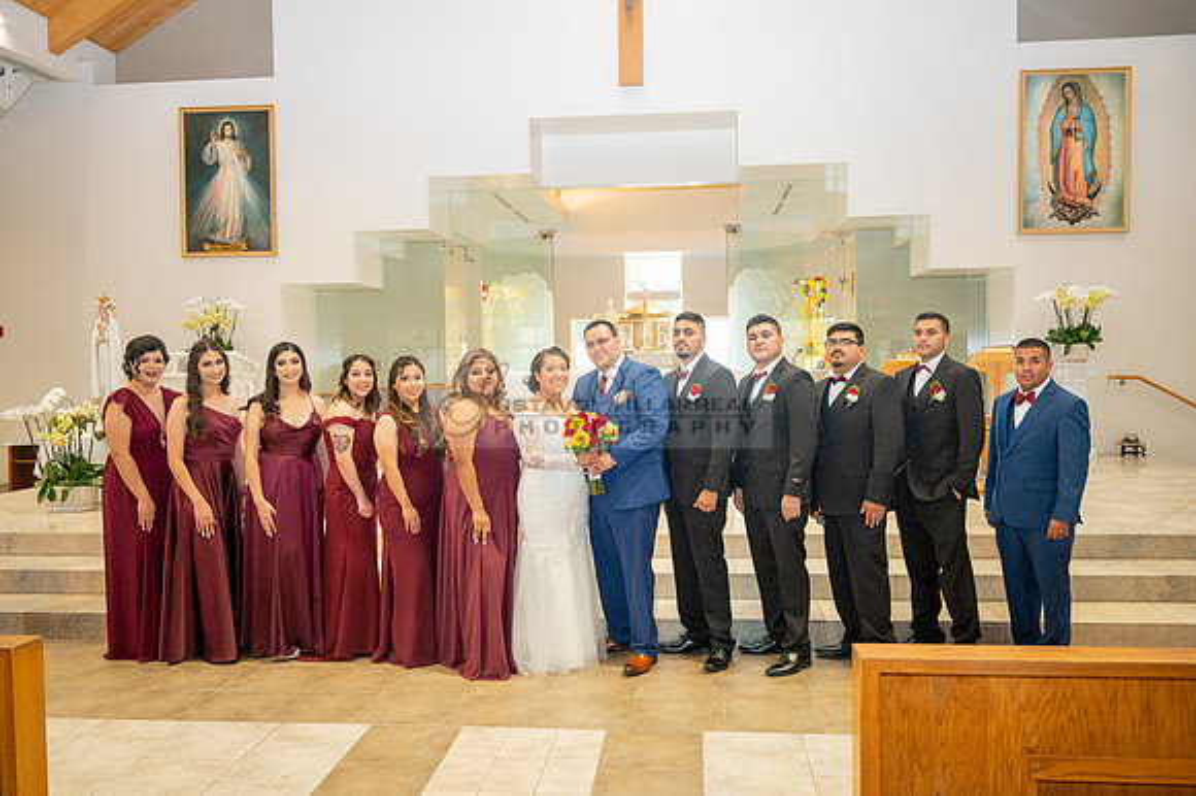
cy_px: 398
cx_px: 598
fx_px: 996
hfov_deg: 62.0
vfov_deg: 43.6
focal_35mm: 30
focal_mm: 30
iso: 2500
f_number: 4
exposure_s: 1/125
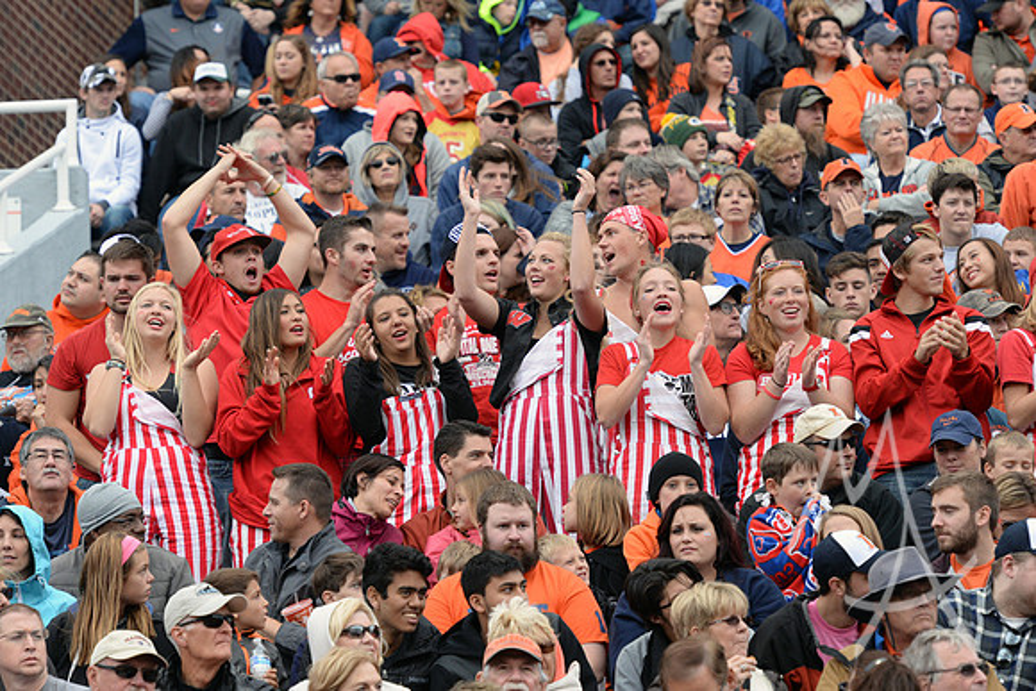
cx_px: 518
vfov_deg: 6.5
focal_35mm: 210
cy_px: 346
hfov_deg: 9.8
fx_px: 6044
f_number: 6.3
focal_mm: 210
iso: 1600
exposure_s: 1/1250
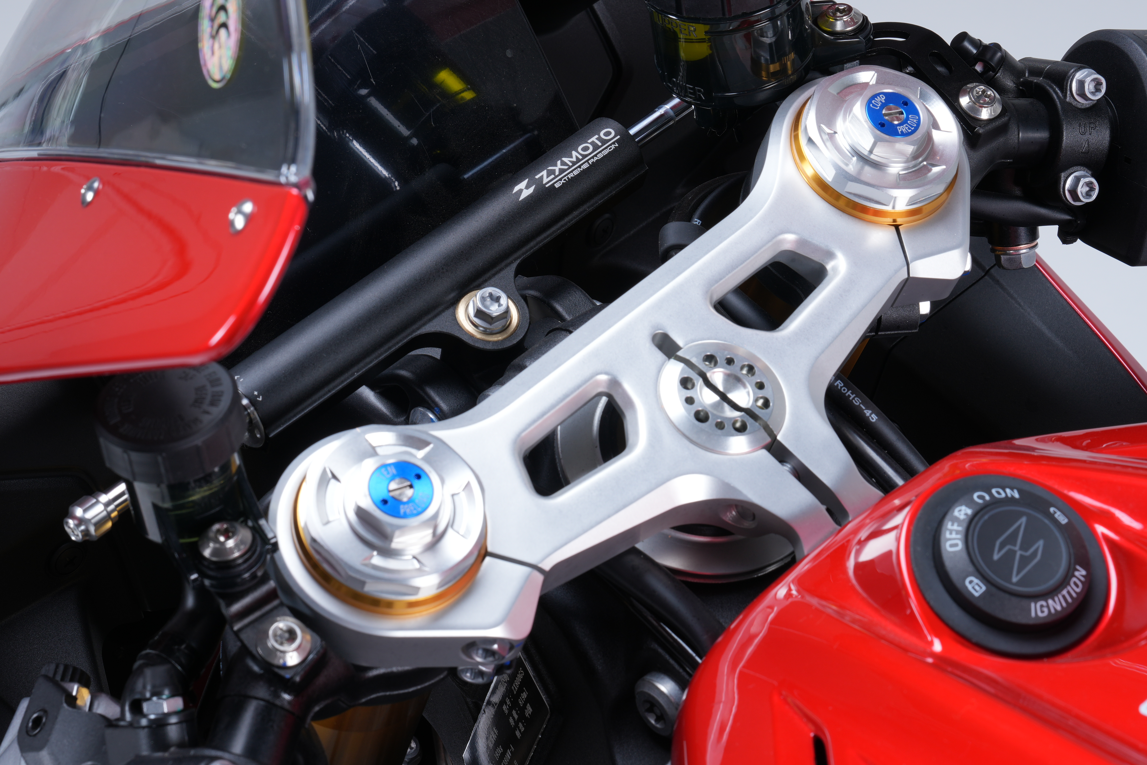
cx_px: 574
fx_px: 2612
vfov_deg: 16.7
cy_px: 382
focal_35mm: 82
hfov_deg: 24.8
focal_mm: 55
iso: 100
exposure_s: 1/125
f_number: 13
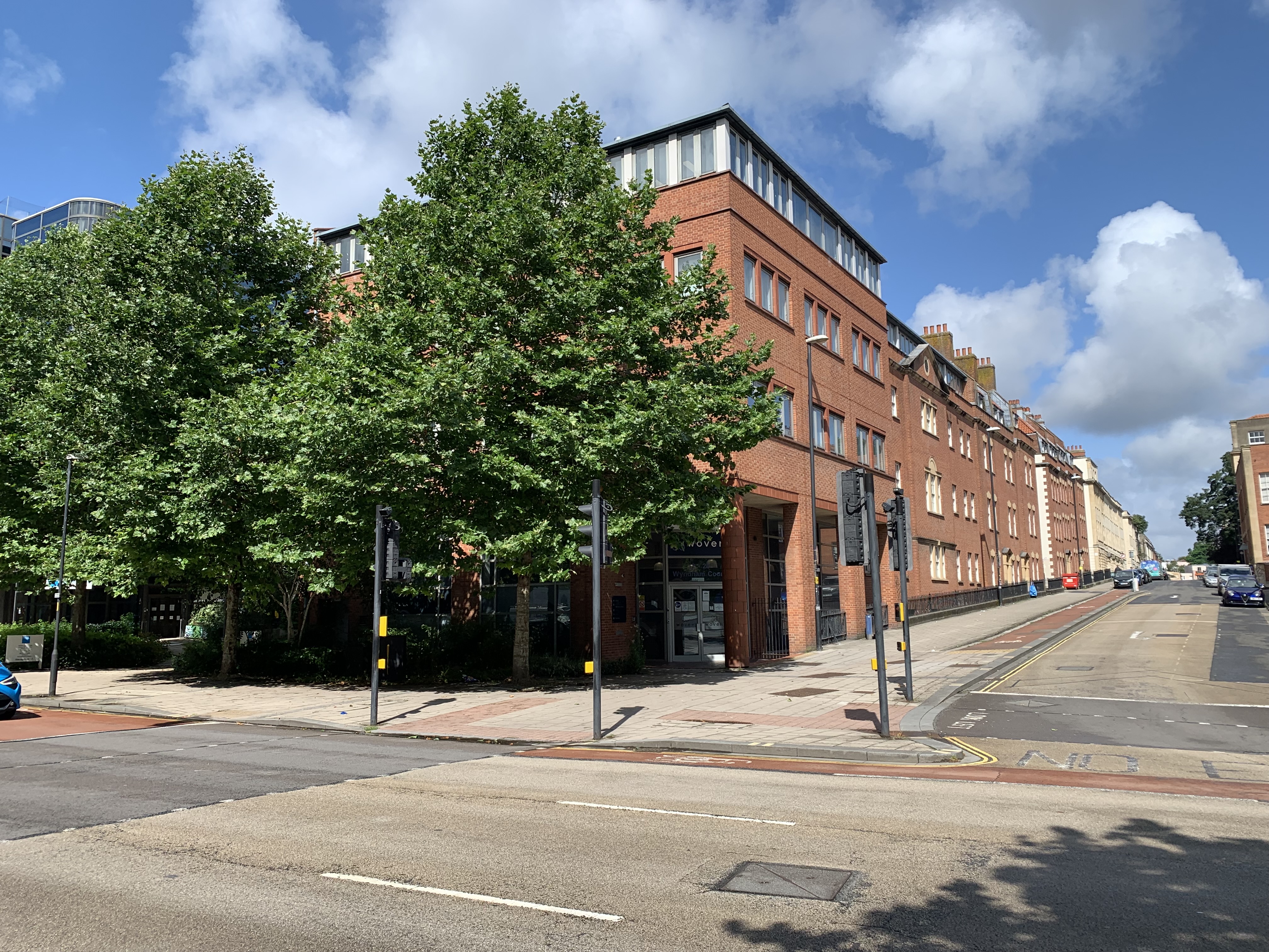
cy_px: 476
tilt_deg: +8.3
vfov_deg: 53.1
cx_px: 634
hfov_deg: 67.3
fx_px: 953
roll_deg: +0.7
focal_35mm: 26
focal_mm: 4.25
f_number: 1.8
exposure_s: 1/1880
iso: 25
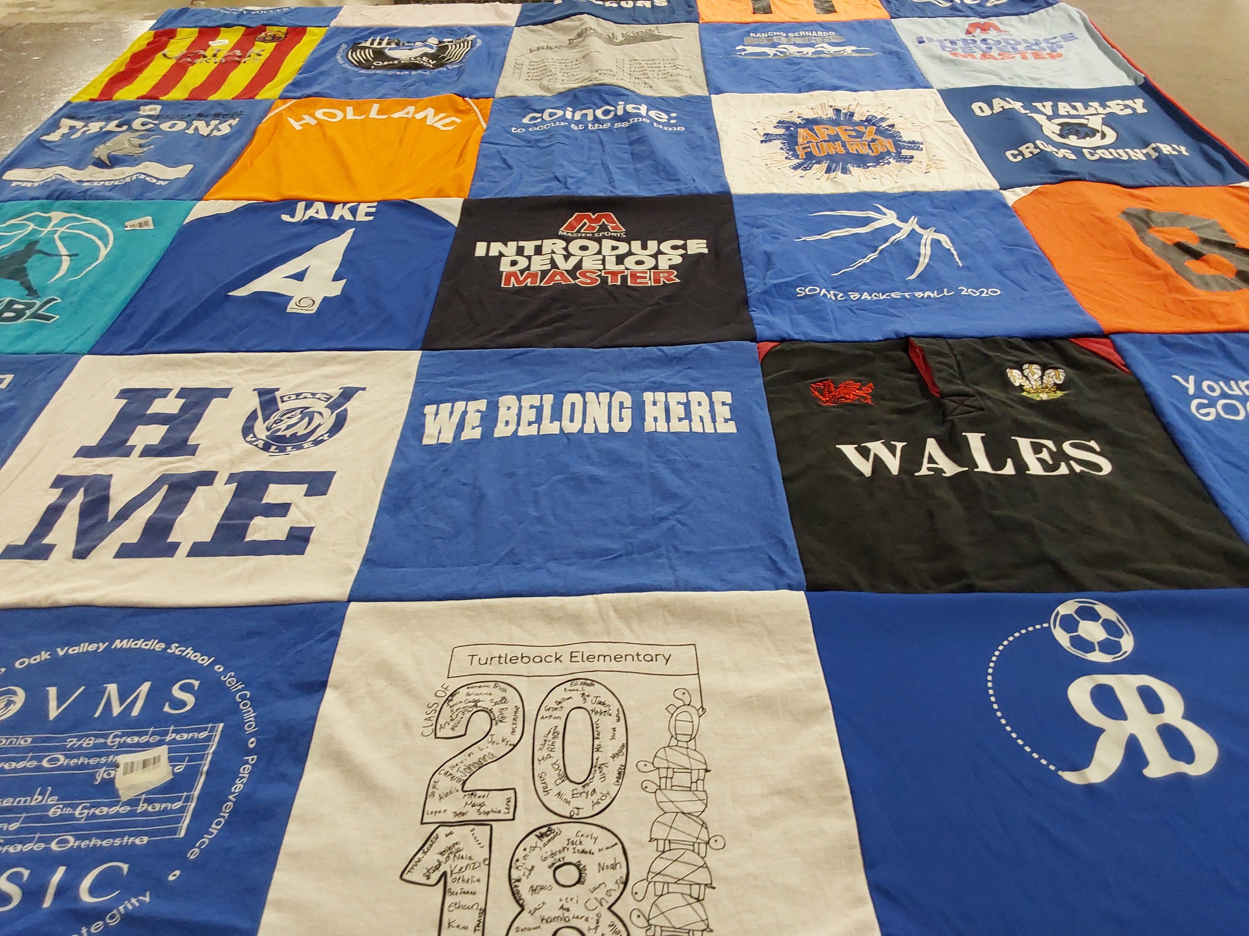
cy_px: 468
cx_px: 624
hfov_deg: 63.4
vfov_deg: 49.7
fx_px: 1010
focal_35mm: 28
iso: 125
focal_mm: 2.91
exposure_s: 1/60
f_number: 1.9
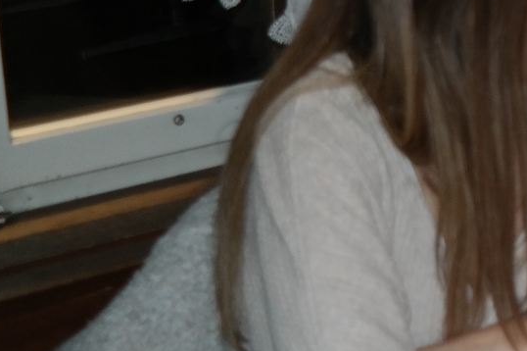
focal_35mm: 113
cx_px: 755
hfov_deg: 16.7
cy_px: 21
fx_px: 1653
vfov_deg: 12.0
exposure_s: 1/50
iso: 400
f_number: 4
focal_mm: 25
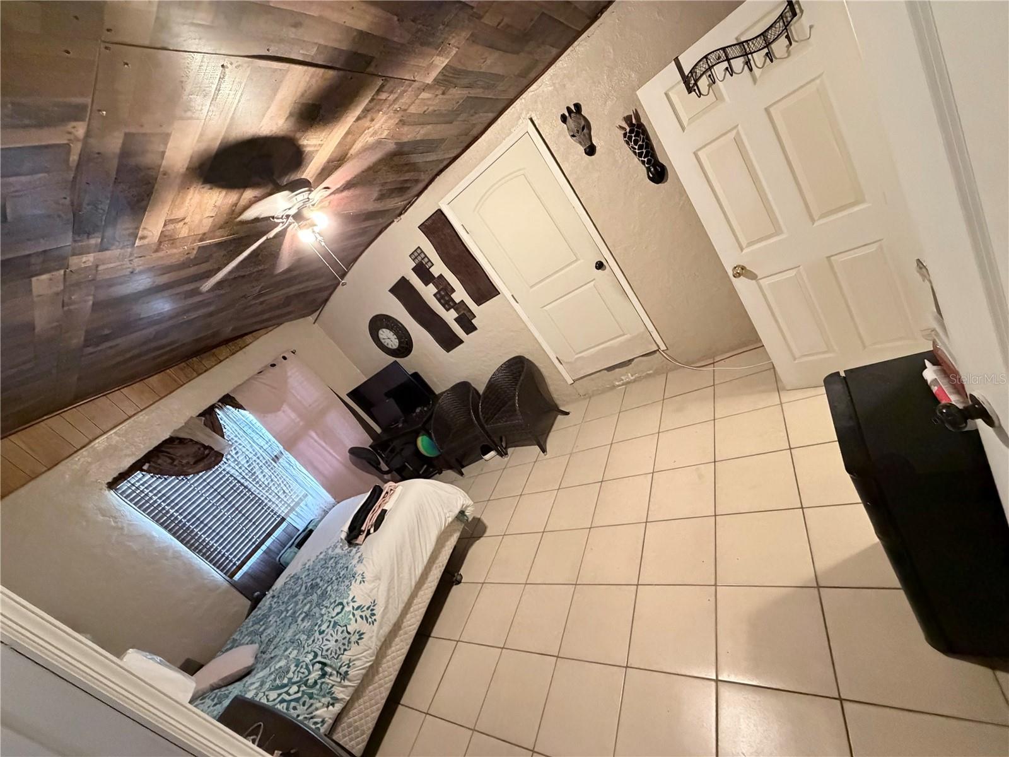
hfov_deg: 102.1
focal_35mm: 14
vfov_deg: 85.7
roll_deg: +37.2
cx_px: 504
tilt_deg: -18.4
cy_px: 378
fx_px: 408
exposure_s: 1/60
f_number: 2.2
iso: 1000
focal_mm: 2.22
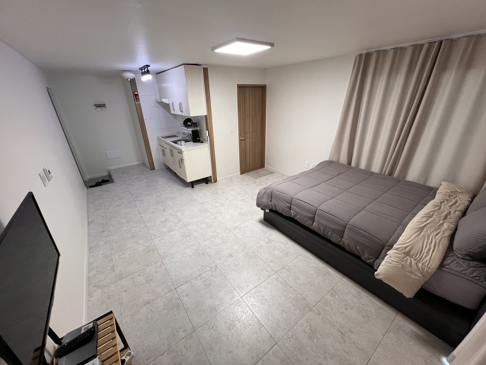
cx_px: 243
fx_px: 183
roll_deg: +2.4
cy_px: 182
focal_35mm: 13
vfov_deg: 89.9
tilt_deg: -23.6
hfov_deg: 106.2
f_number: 1.8
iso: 160
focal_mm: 1.57
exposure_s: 1/99
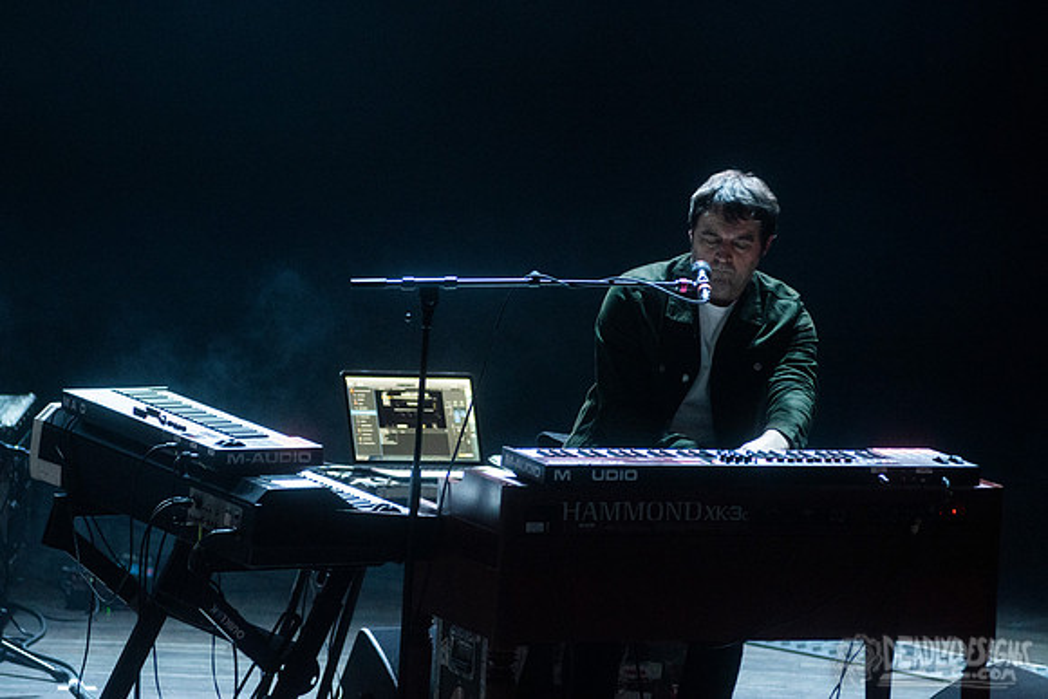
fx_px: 7287
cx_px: 543
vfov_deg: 5.5
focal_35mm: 250
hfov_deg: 8.2
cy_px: 266
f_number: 3.2
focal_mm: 200
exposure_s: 1/250
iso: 2500
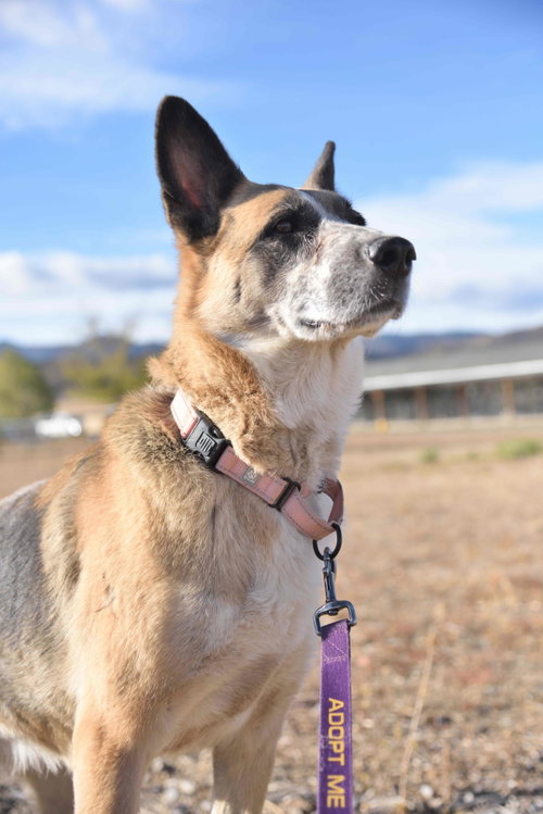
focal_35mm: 48
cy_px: 407
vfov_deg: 41.1
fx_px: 1085
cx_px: 272
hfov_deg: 28.1
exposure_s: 1/3200
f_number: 4
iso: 400
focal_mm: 48
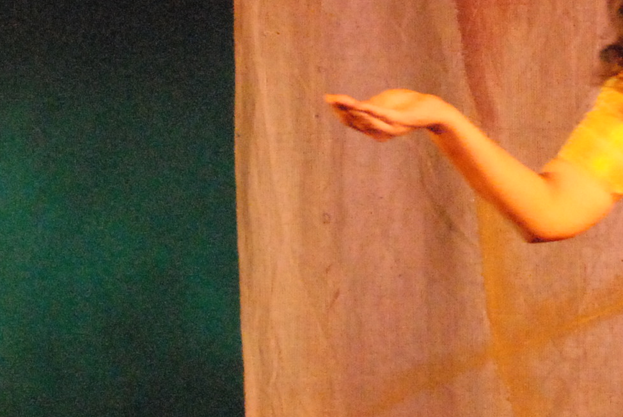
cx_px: 879
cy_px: 386
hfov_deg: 6.6
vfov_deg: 4.4
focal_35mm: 310
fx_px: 5371
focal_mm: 52
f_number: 7.1
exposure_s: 1/50
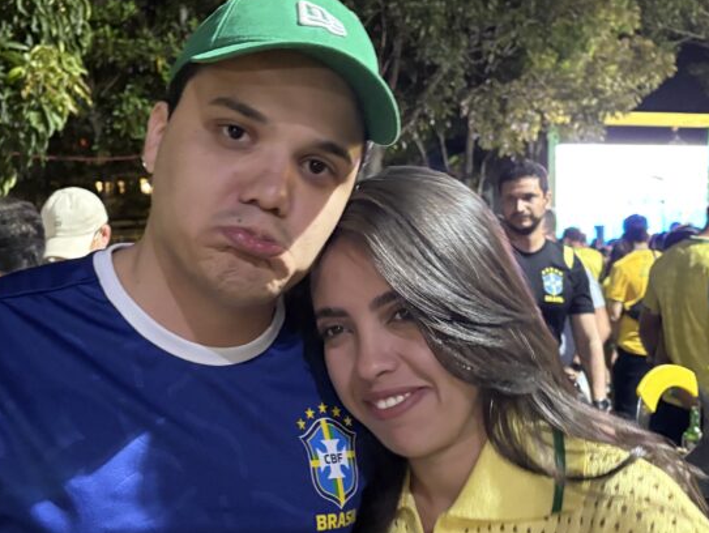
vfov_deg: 29.6
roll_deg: +2.3
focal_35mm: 49
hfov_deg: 38.9
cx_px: 323
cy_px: 319
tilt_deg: -2.4
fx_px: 1004
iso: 800
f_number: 1.6
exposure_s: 1/24
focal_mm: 5.96
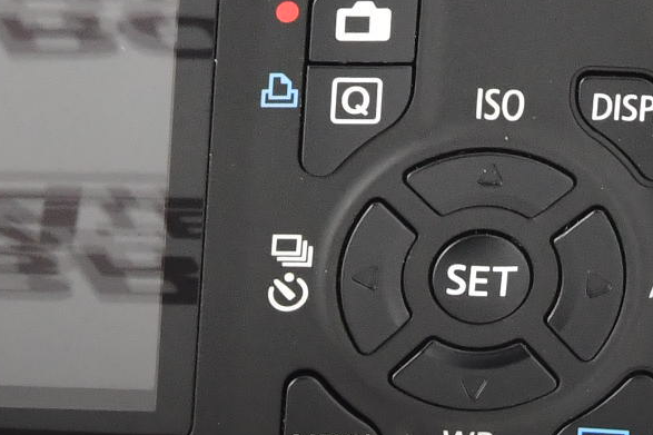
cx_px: 111
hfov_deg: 13.0
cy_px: -147
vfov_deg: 8.6
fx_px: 2847
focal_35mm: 157
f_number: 13
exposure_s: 1/125
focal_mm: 48
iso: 1600
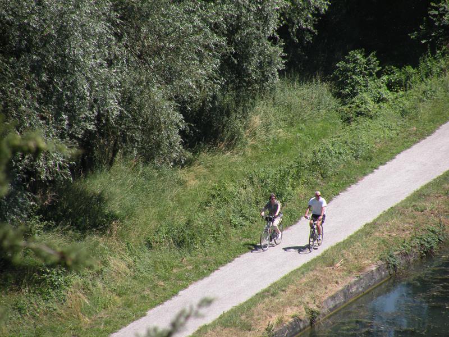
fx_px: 5720
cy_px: 168
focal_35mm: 441
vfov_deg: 3.4
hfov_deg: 4.5
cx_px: 224
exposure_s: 1/330
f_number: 5.6
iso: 64
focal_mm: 78.1
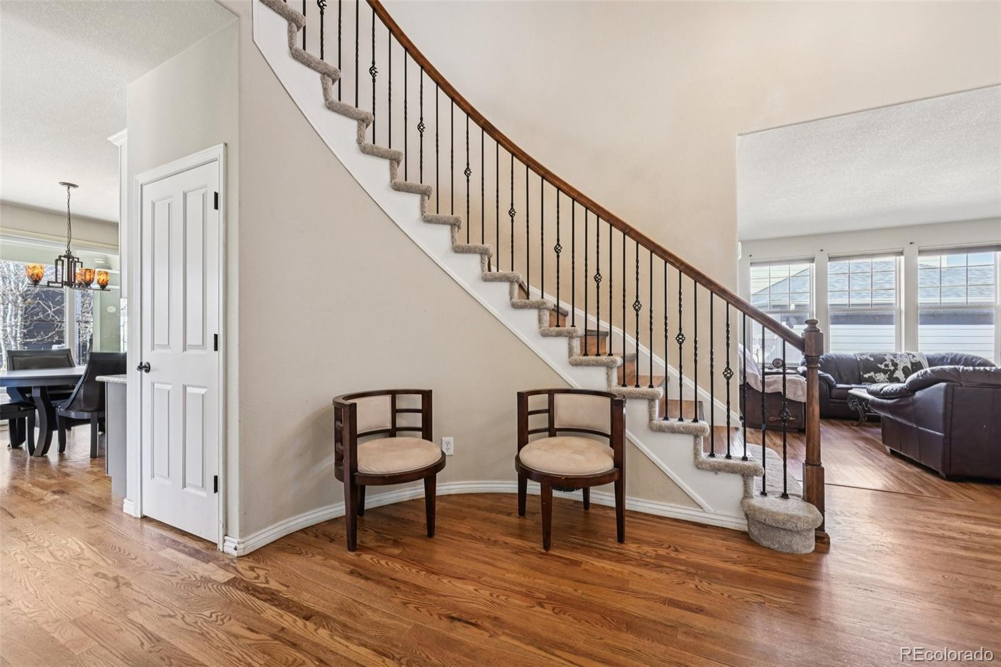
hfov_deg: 104.3
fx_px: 389
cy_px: 334
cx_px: 500
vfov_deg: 81.2
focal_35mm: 14
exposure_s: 1/15
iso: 400
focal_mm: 14
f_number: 11
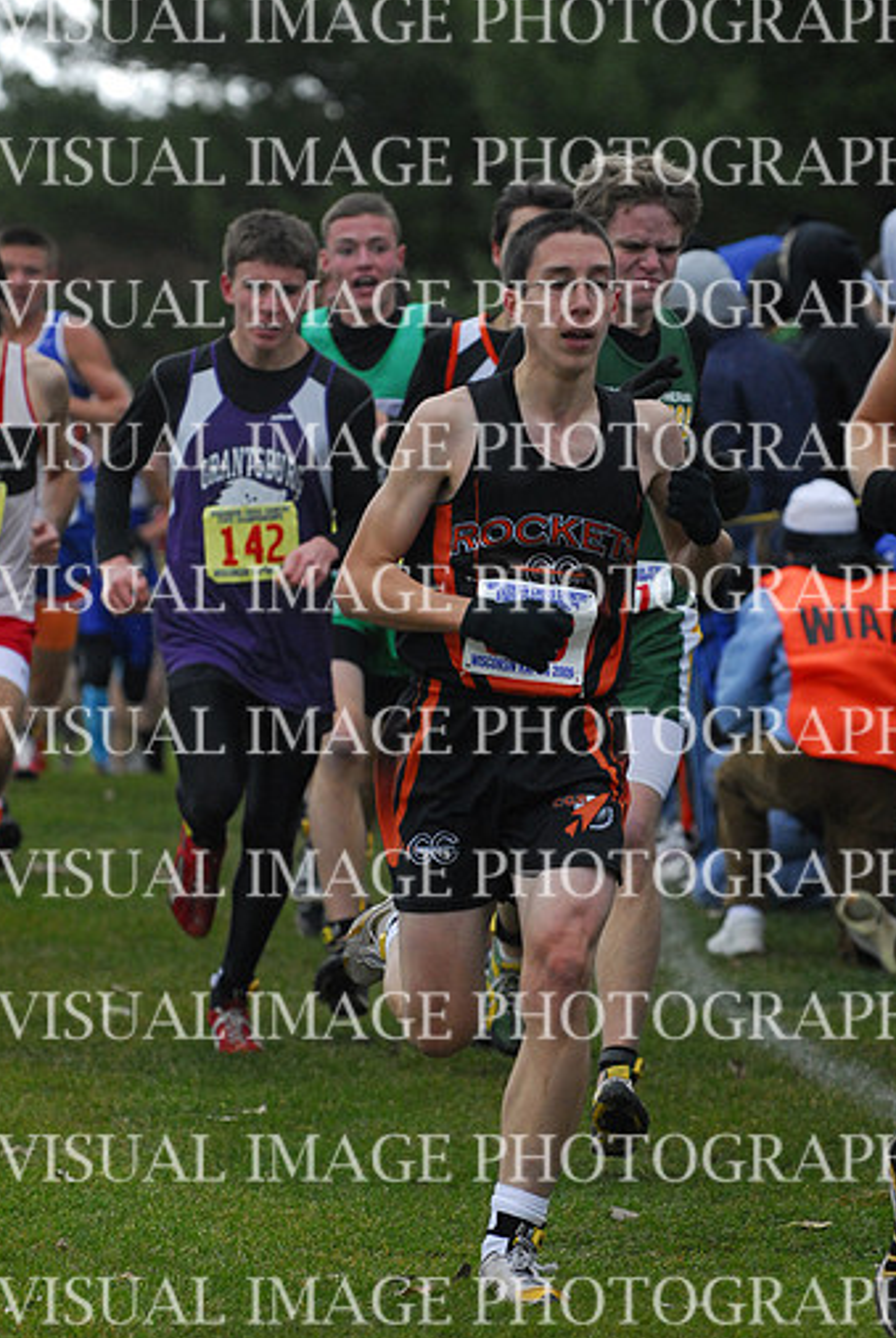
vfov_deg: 7.5
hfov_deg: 5.0
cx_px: 455
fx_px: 10231
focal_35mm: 275
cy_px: 661
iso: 800
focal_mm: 160
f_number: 4
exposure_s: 1/640
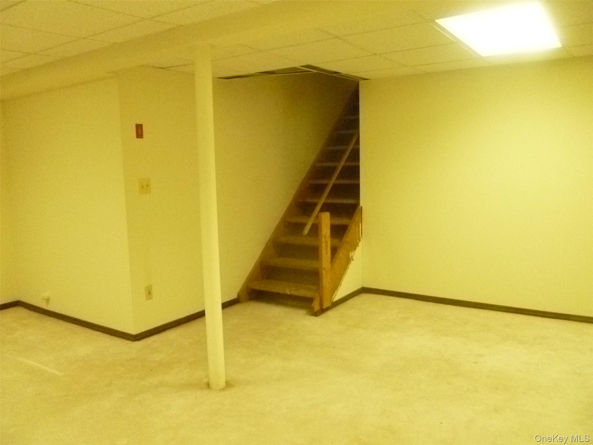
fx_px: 480
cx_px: 296
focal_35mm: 28
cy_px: 222
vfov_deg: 49.7
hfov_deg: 63.4
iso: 1600
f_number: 3.3
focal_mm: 5
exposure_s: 1/100
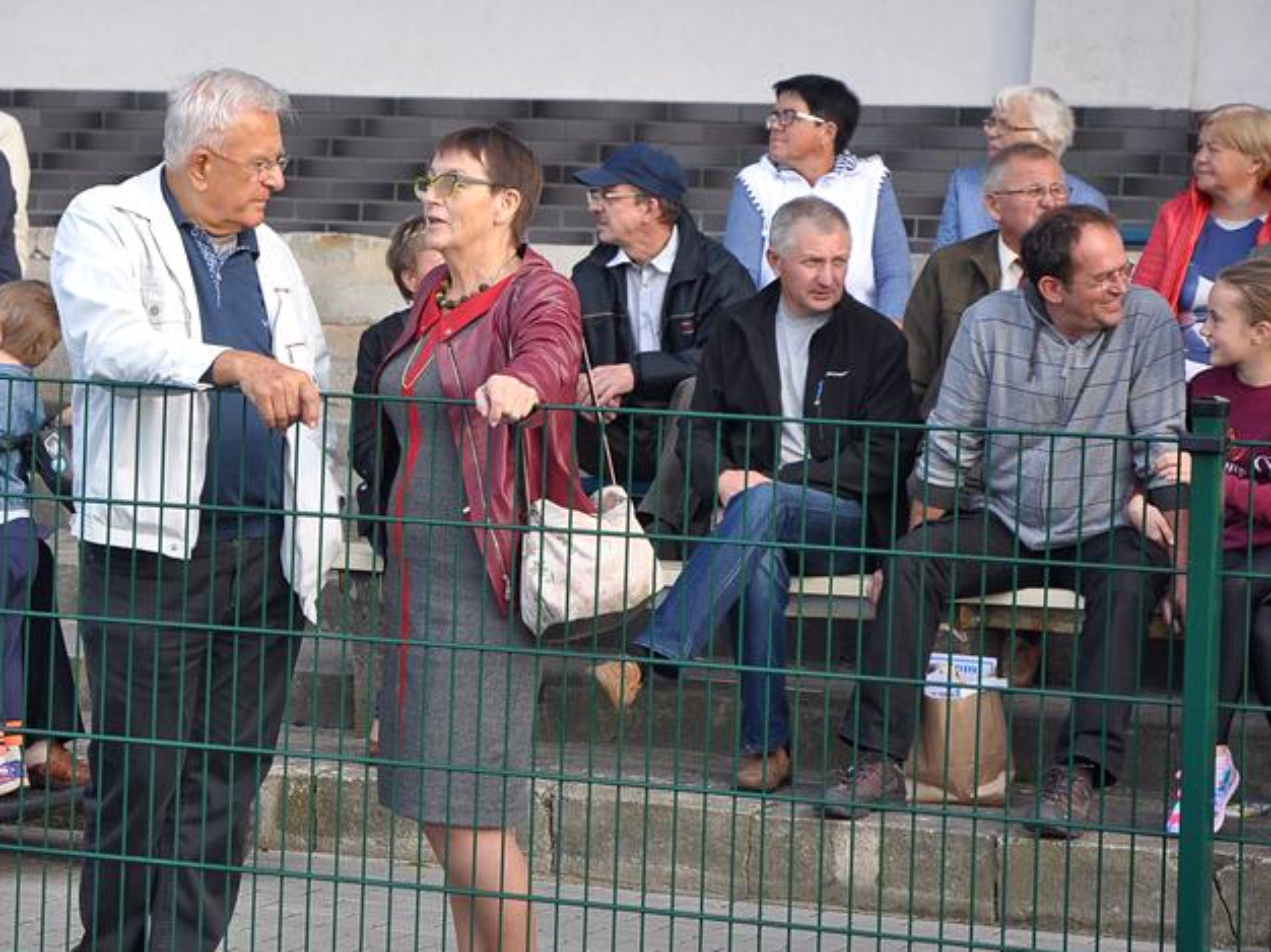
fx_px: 5028
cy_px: 417
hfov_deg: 14.4
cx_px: 437
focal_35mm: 137
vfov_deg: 10.8
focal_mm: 70
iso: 640
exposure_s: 1/500
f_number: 5.6
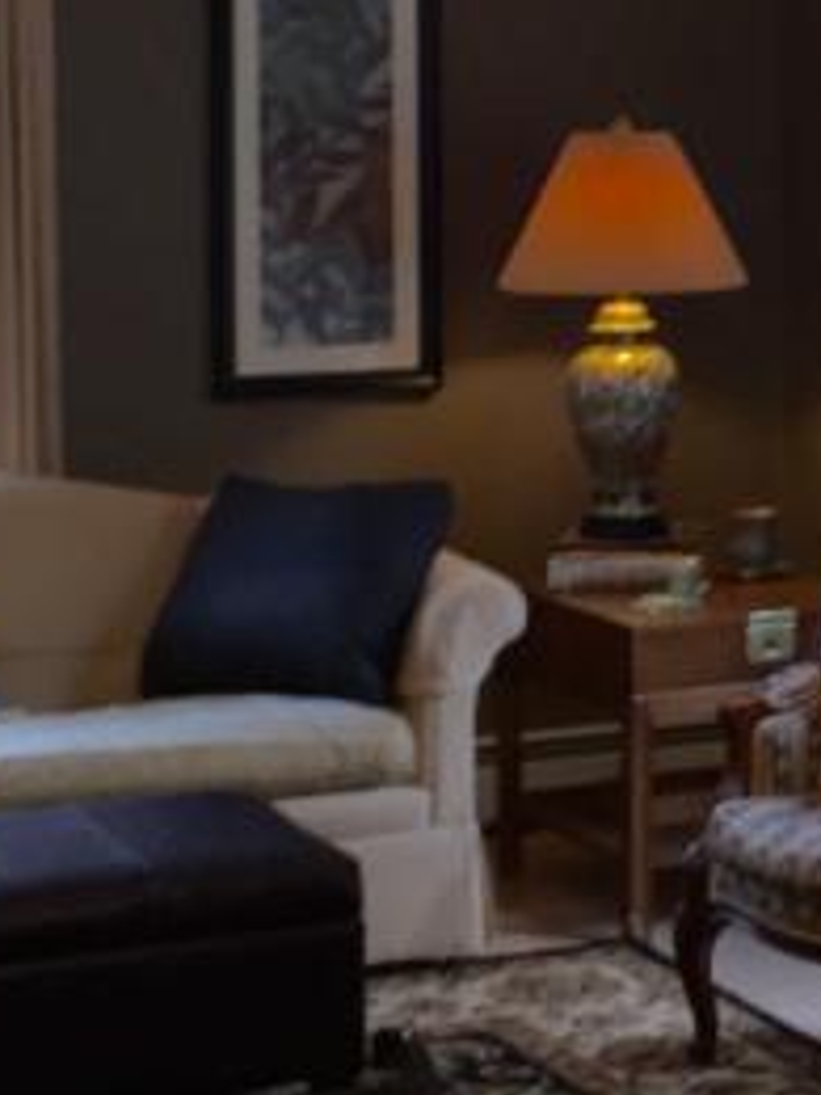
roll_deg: +0.4
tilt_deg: -1.1
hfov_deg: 12.8
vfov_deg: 17.1
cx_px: 884
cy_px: 156
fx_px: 3605
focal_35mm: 114
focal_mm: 4.15
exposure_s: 1/30
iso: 50
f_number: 2.2
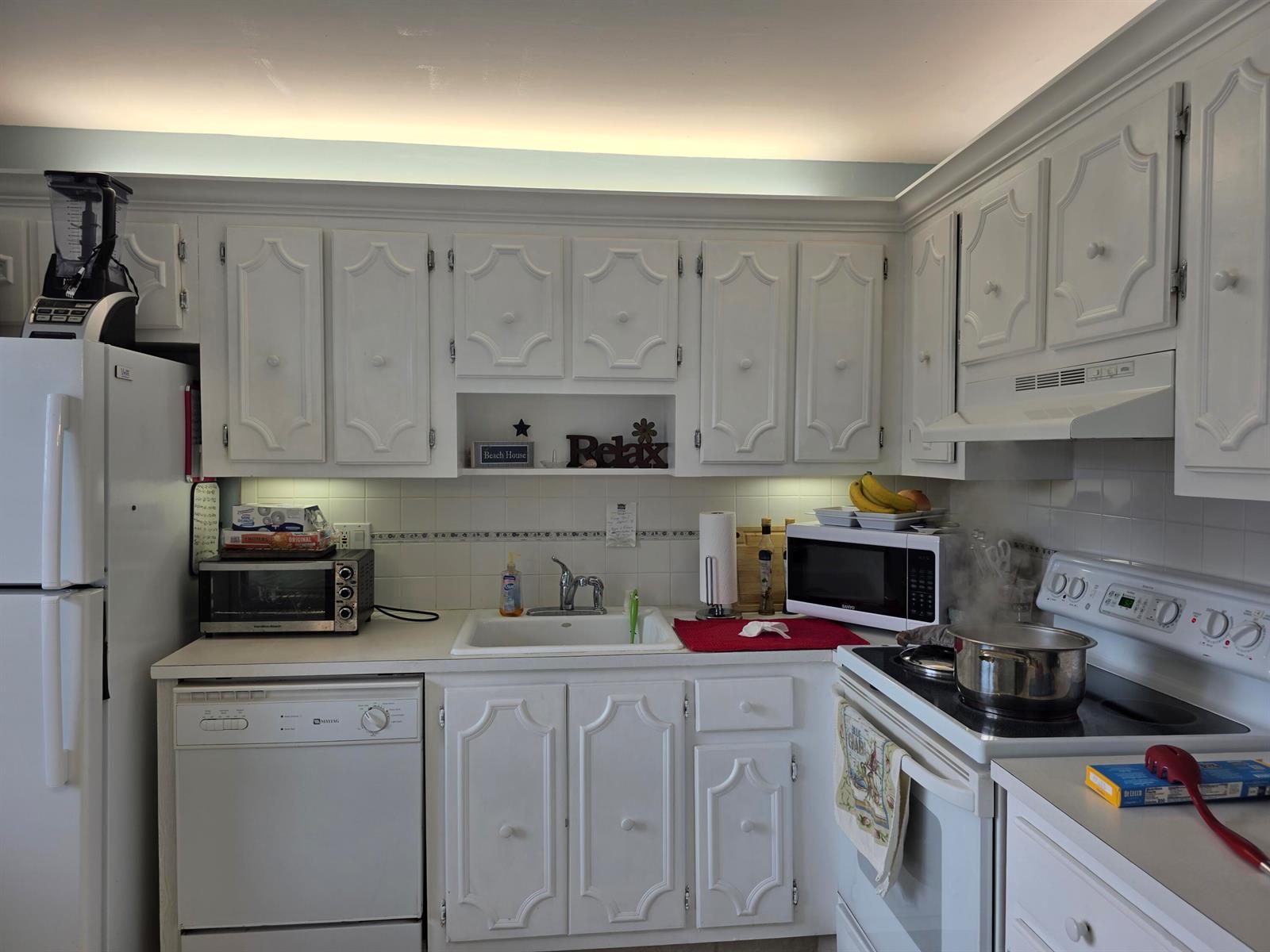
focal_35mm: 23
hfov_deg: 73.9
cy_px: 476
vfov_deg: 58.9
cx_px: 635
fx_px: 844
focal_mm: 6.3
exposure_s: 1/120
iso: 20
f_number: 1.7
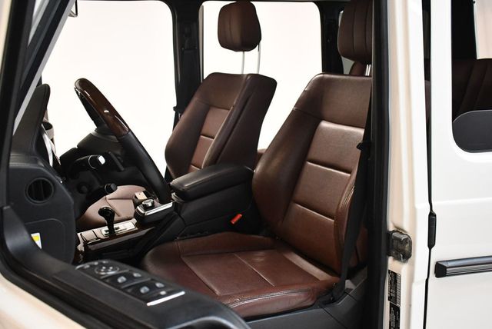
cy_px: 164
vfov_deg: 36.9
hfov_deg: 53.1
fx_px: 492
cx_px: 246
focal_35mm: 36
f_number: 3.5
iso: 3200
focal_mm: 18
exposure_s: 1/100
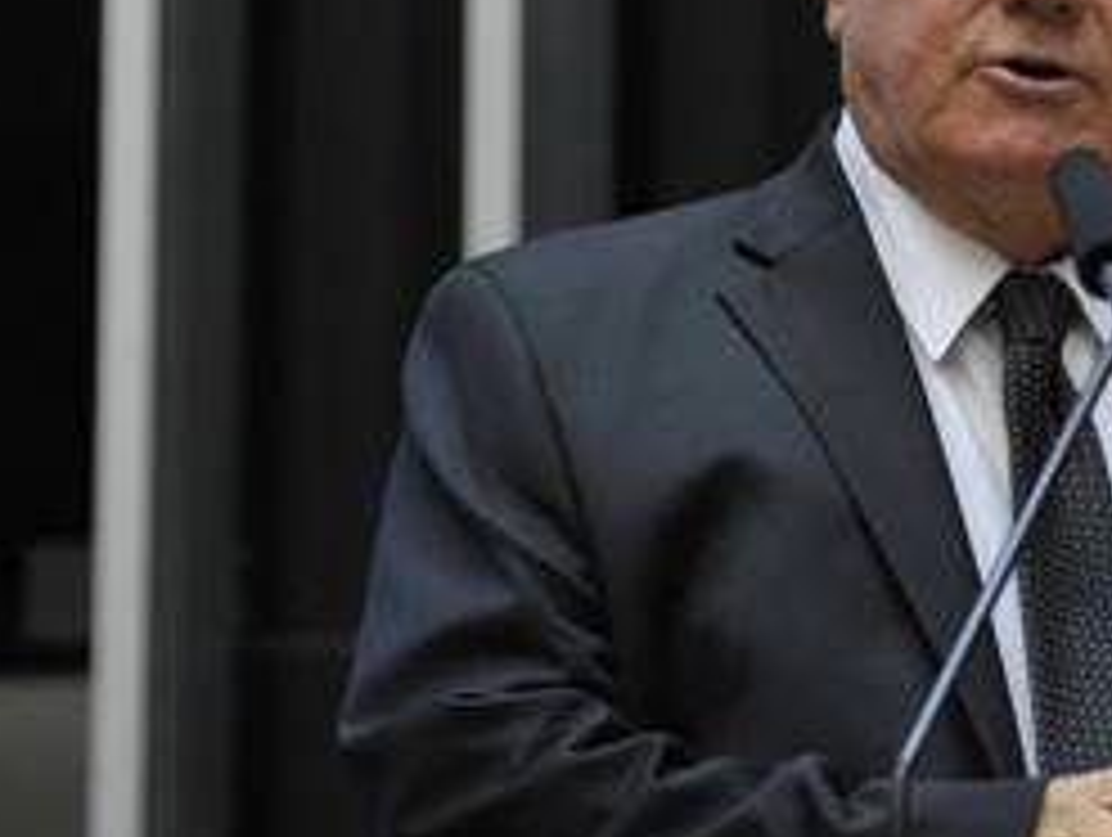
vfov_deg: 5.4
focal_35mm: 275
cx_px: 1144
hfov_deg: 7.2
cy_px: 356
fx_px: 8847
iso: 1600
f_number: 3.5
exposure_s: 1/100
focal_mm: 135
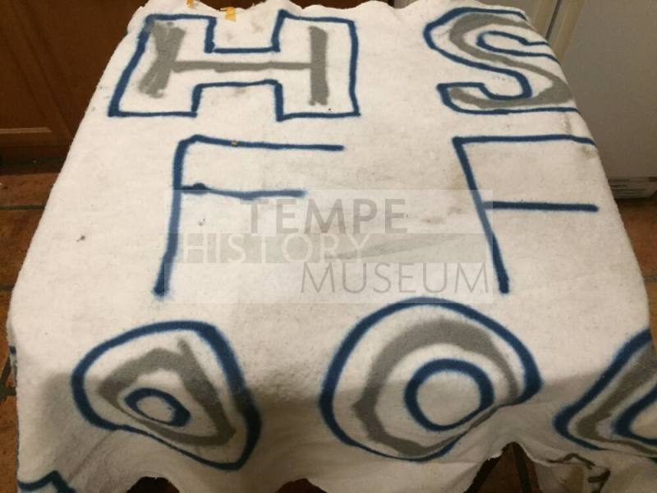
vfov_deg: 48.2
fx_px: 550
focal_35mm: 29
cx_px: 328
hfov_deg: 61.7
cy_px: 246
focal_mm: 4.15
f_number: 2.2
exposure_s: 1/30
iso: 200
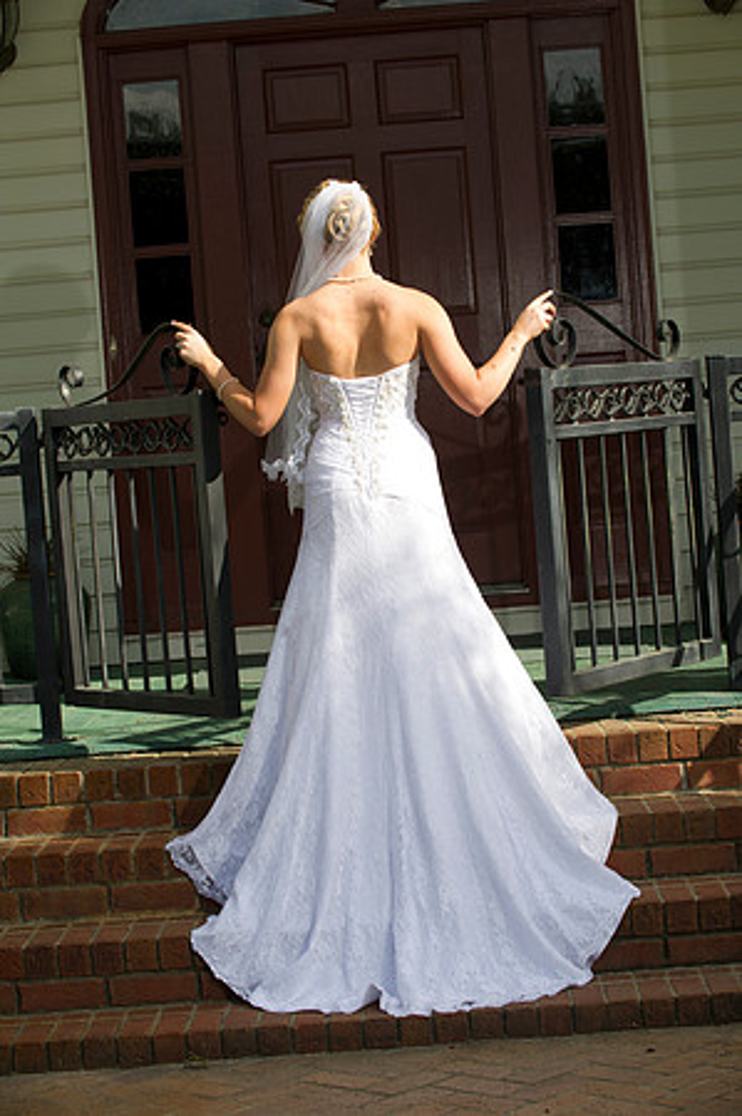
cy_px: 558
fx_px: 2789
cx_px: 371
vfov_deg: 22.6
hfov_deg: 15.2
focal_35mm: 90
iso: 250
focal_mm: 90
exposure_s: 1/250
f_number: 8
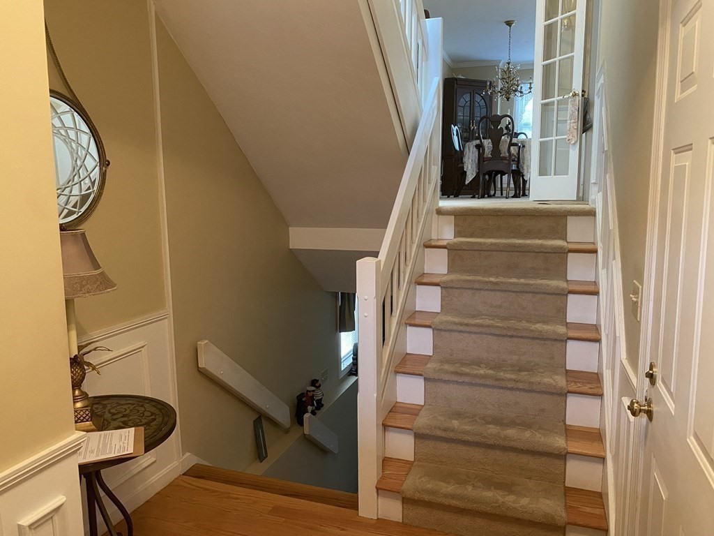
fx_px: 536
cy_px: 268
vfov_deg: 53.1
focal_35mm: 26
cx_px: 357
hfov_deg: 67.3
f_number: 1.8
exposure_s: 1/60
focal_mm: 4.25
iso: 250
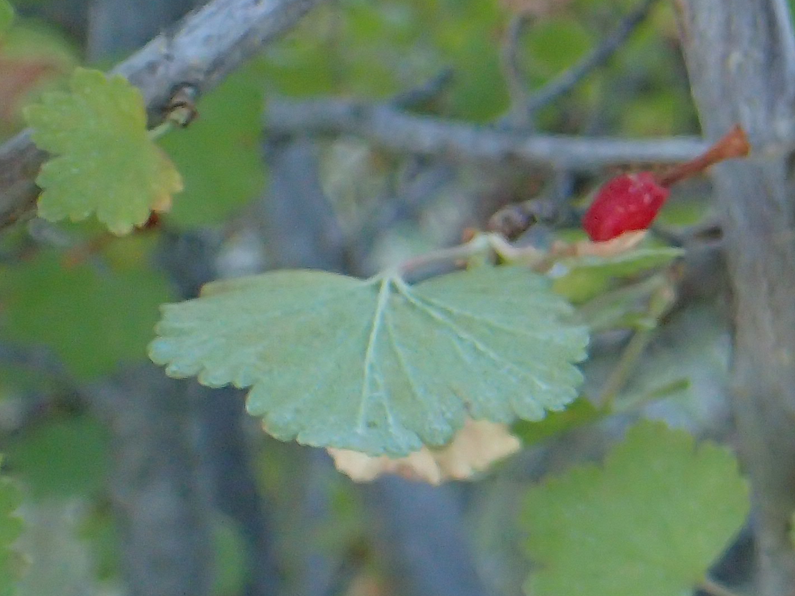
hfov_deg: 17.7
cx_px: 1243
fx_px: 2251
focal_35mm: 98
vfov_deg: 15.1
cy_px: 204
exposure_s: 1/125
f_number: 2.3
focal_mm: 5.5
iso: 400
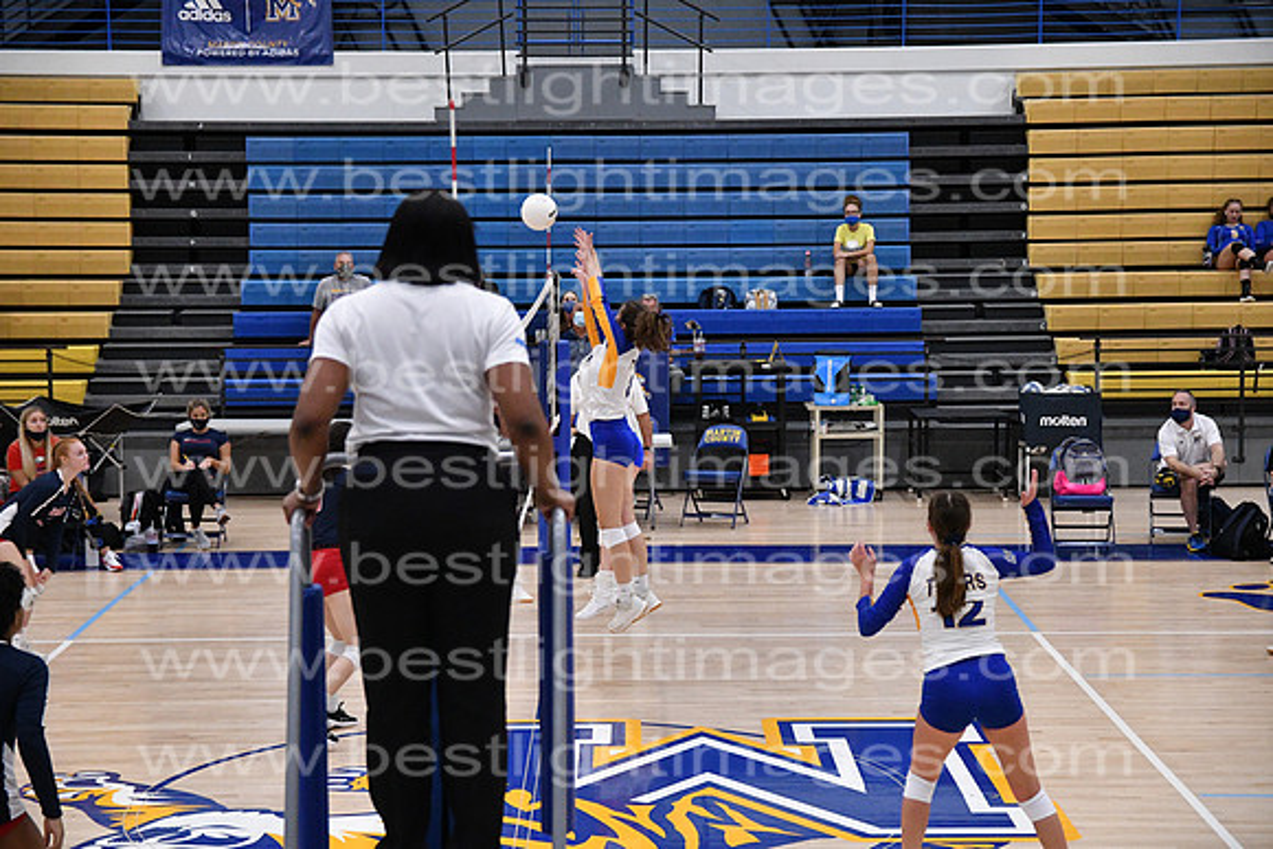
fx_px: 2653
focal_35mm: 75
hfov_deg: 27.0
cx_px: 636
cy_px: 424
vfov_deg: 18.2
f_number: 3.2
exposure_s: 1/1000
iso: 5000
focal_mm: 50
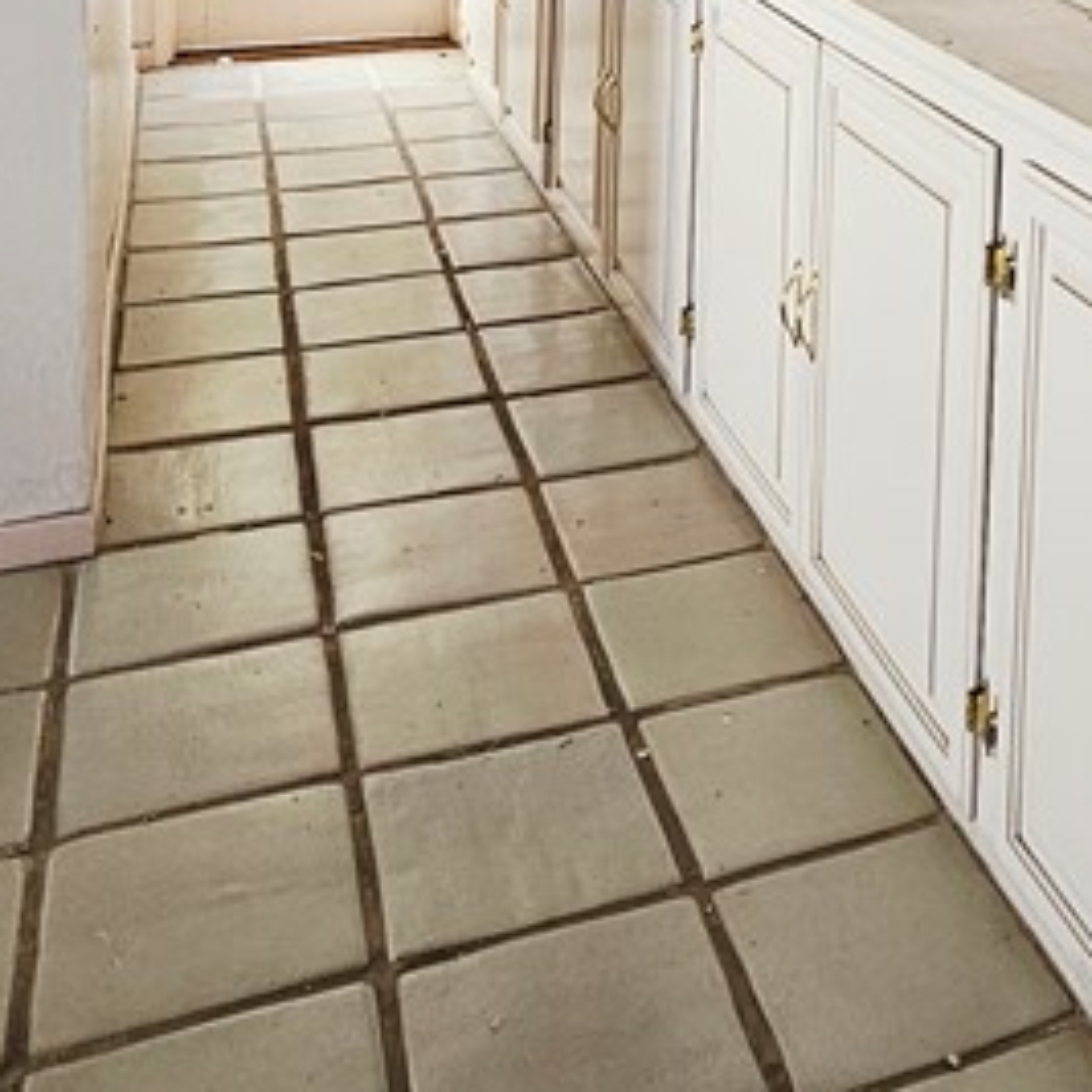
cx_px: 953
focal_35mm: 44
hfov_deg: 36.3
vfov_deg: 31.1
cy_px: -274
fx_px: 1570
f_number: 2.2
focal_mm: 2.2
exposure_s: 1/77.4
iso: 100
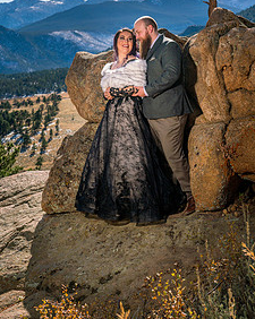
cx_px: 119
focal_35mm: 60
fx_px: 567
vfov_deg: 31.1
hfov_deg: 25.3
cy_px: 96
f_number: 5
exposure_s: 1/2000
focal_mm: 40
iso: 200
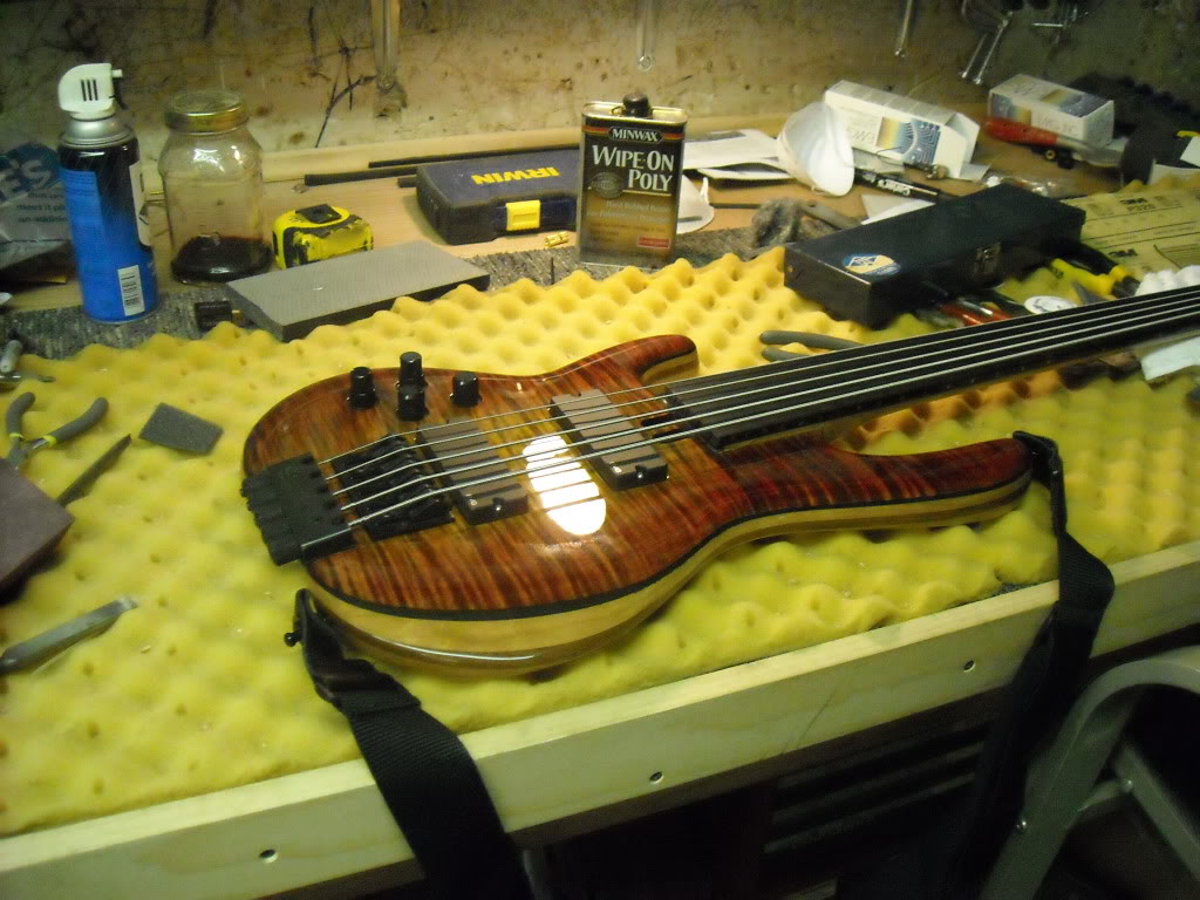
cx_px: 600
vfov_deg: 40.7
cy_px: 450
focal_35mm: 35
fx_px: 1213
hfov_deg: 52.6
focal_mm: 5.7
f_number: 2.8
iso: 800
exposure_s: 1/100
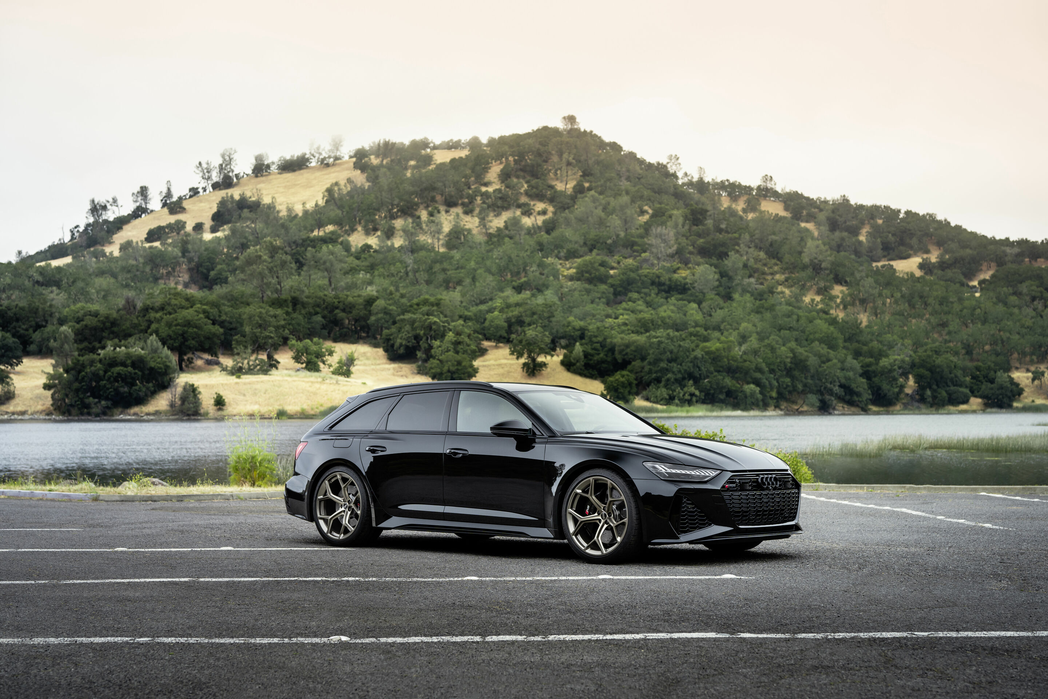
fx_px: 1455
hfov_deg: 39.6
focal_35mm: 50
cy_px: 350
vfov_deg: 27.0
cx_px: 524
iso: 320
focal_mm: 50
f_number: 3.5
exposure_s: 1/60
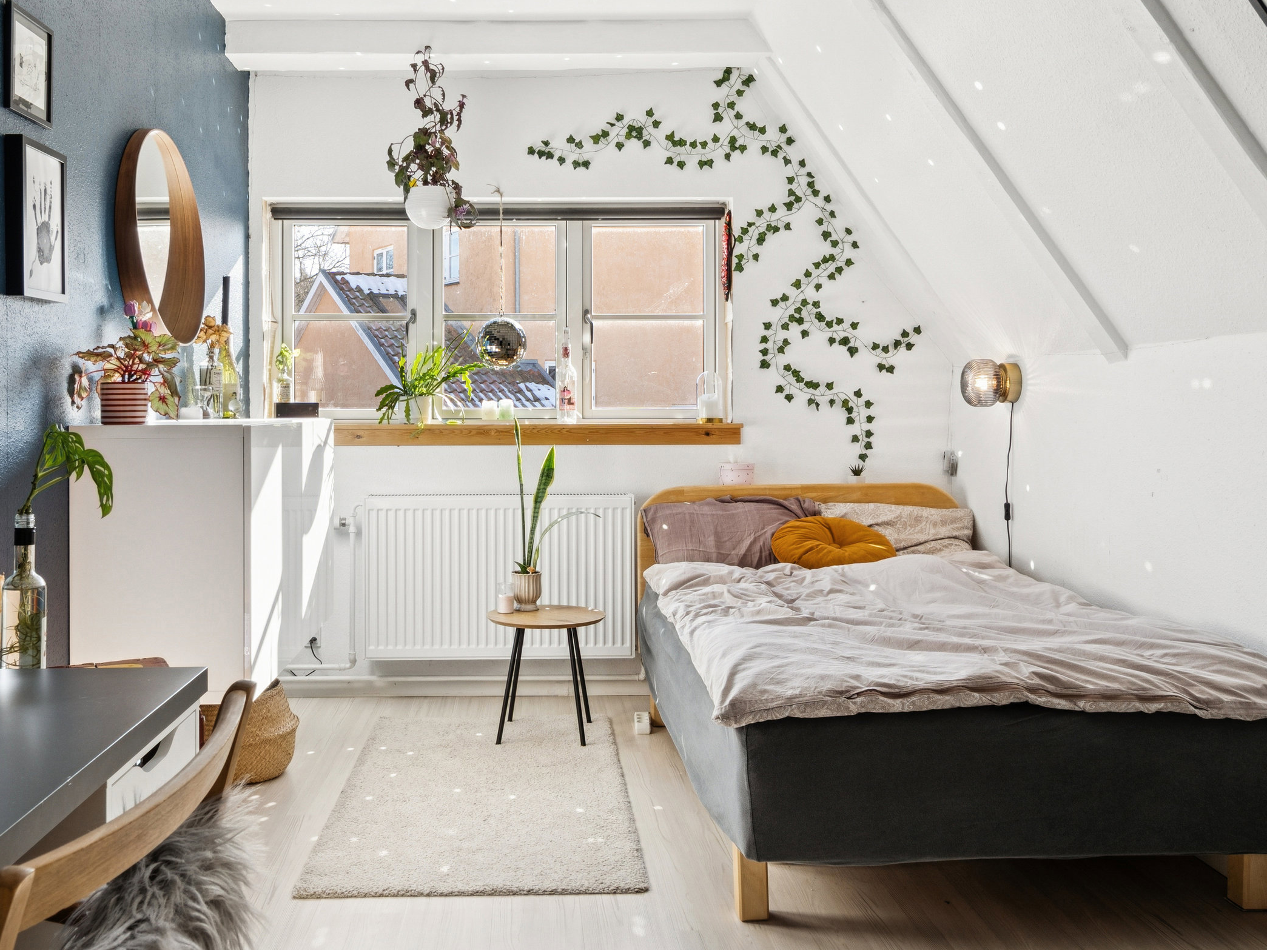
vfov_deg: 48.2
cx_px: 445
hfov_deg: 60.5
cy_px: 429
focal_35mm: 29
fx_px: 1062
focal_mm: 14
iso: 200
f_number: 8
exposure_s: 1/100
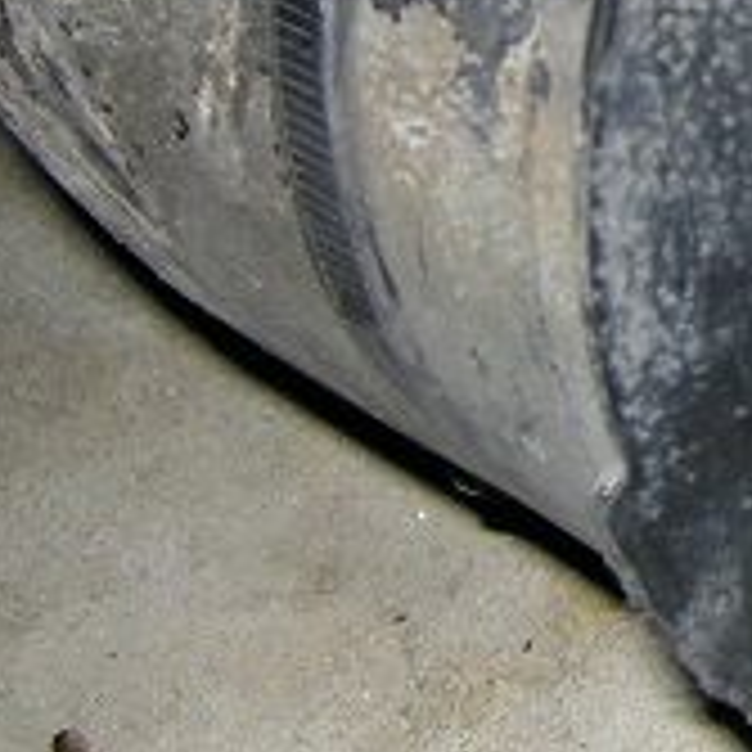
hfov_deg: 10.9
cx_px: 1270
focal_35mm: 152
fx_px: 3736
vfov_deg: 11.4
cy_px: 131
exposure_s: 1/60
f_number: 2.7
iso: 64
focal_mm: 7.5
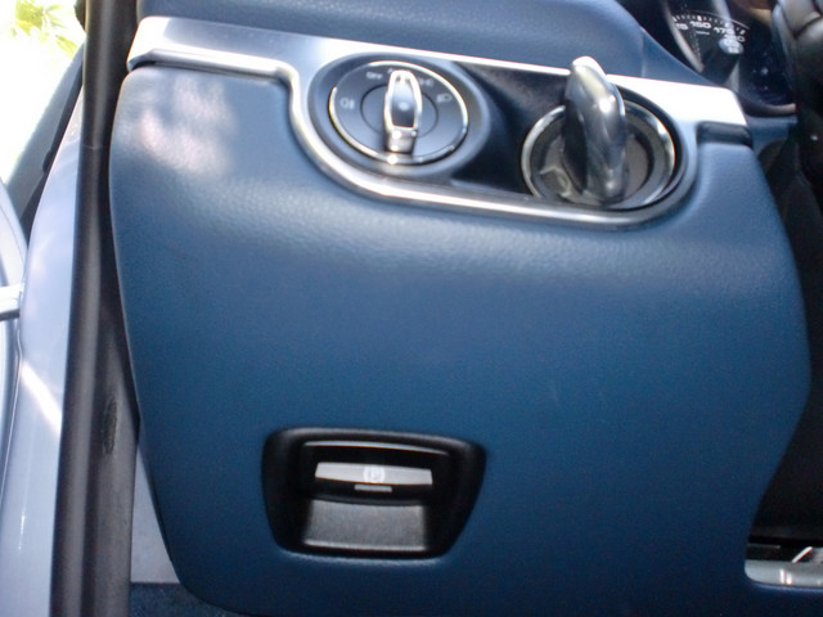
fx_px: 832
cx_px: 412
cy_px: 308
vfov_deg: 40.7
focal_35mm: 35
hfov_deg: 52.6
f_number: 3.1
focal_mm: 6.3
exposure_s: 1/50
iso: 400
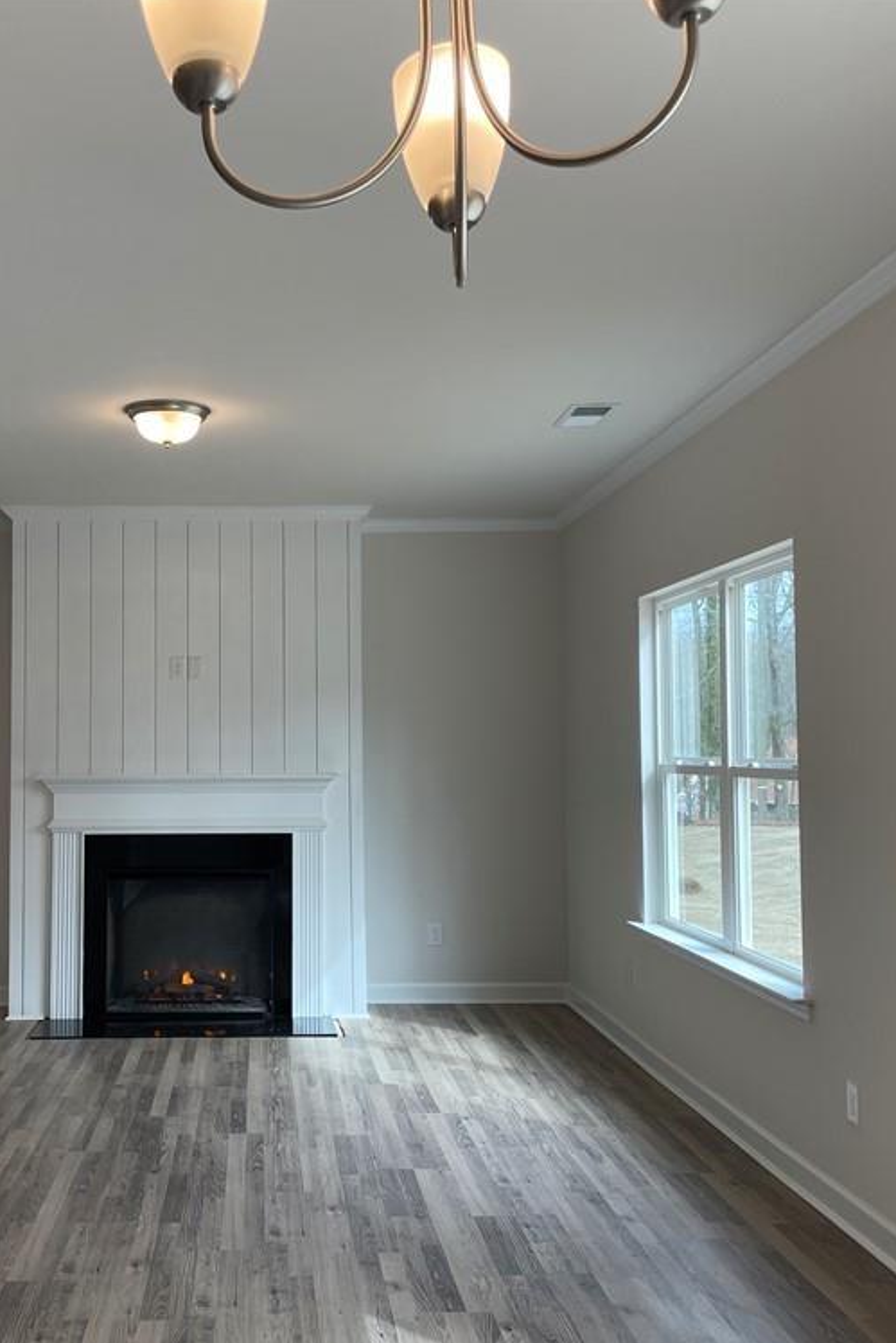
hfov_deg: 35.5
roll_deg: +0.8
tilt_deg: +3.7
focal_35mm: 37
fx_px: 1381
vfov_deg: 51.9
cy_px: 682
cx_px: 269
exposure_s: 1/120
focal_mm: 4.2
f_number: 1.6
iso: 32
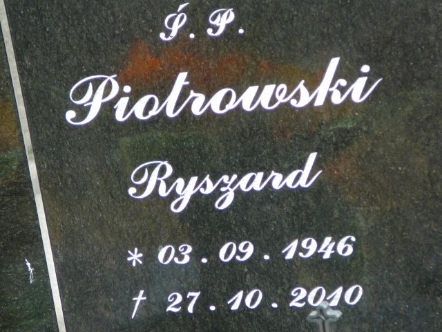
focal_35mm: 177
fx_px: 2260
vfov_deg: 8.4
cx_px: 221
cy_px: 166
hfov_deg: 11.2
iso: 80
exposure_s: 1/100
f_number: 4
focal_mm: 26.3
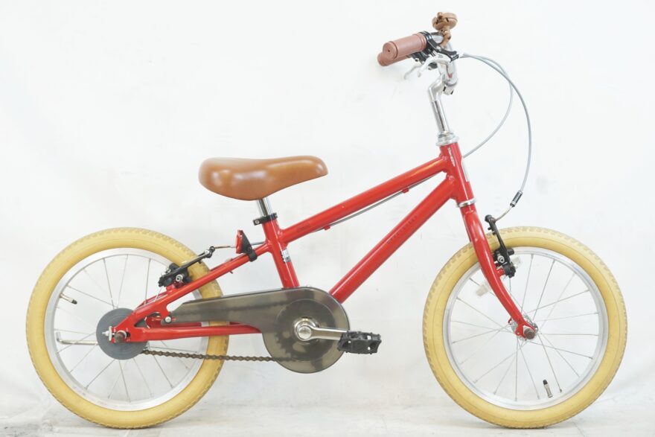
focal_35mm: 63
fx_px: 1146
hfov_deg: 31.9
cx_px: 328
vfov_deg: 21.6
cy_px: 218
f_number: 6.3
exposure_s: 1/40
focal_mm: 42
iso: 800
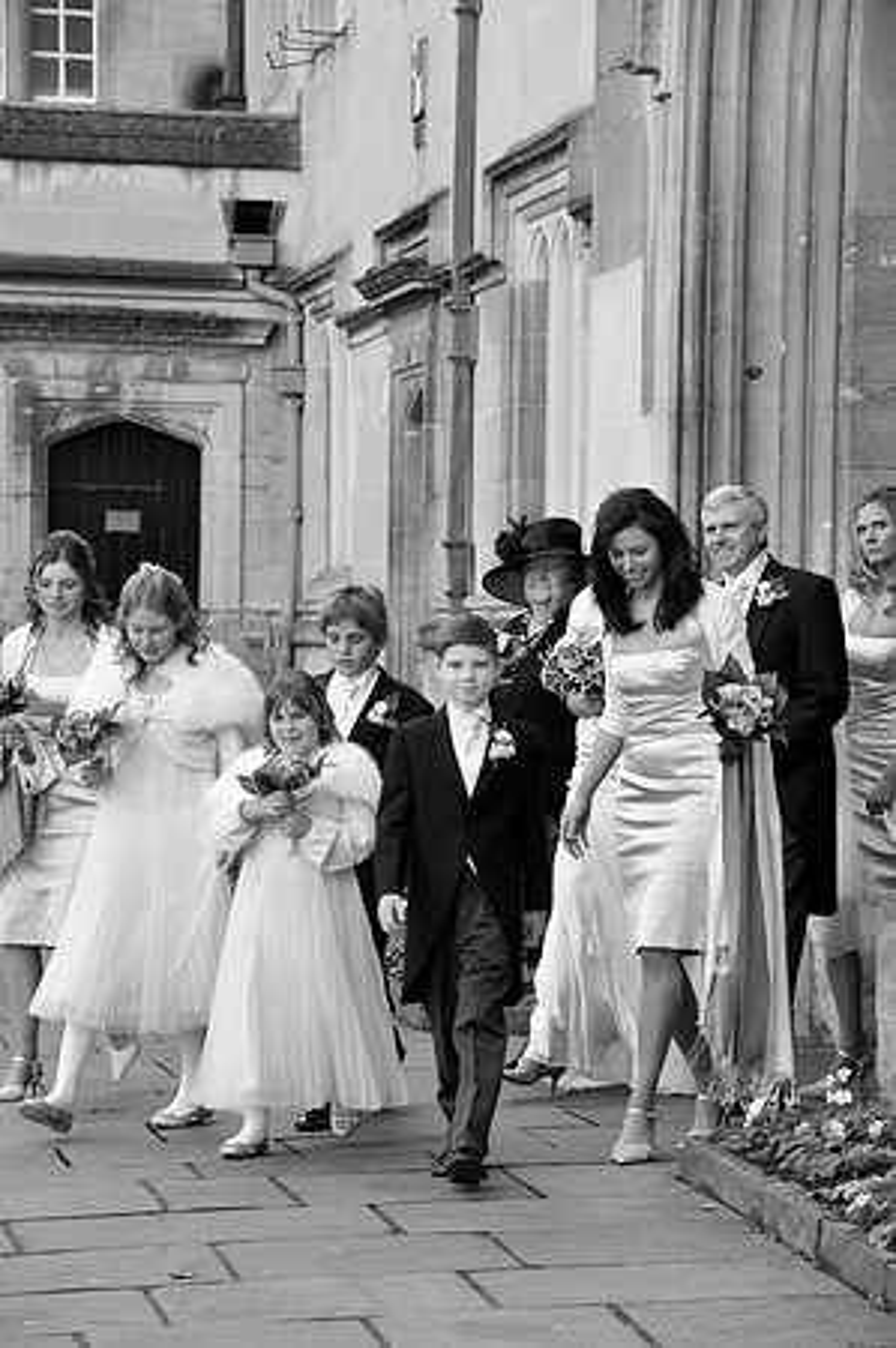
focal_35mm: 142
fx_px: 5332
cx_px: 448
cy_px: 674
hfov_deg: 9.6
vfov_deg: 14.4
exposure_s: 1/200
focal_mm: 95
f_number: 7.1
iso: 500
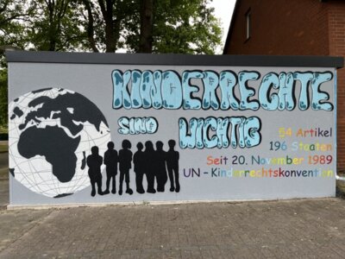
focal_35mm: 26
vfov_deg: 53.1
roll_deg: +1.0
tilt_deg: -0.3
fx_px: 259
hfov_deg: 67.3
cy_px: 130
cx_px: 172
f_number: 1.6
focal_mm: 5.1
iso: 100
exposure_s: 1/122
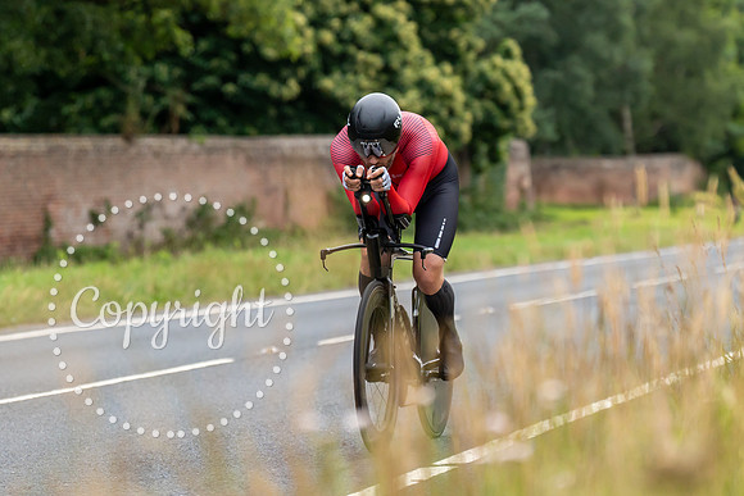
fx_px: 3641
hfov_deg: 11.7
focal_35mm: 176
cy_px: 140
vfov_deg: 7.8
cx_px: 366
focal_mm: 122
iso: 1000
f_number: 3.2
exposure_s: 1/640
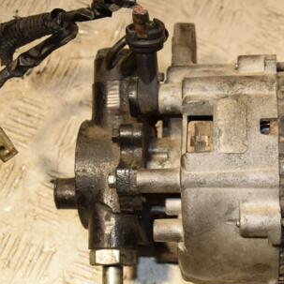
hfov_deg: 17.9
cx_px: 250
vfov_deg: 18.1
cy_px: 180
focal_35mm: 96
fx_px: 891
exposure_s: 1/200
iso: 800
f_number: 5.6
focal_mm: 38
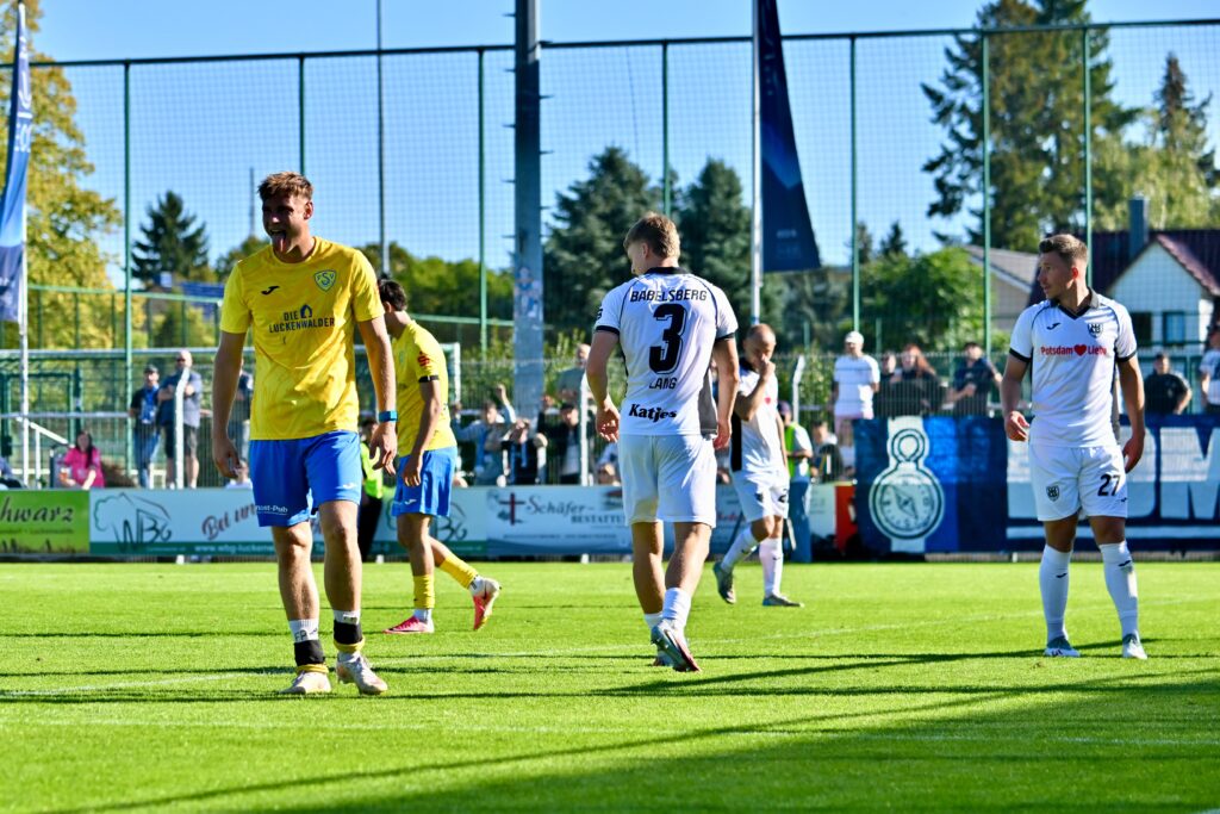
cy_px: 407
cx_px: 610
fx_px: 4575
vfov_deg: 10.2
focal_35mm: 135
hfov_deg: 15.2
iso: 280
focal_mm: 135
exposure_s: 1/1600
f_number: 5
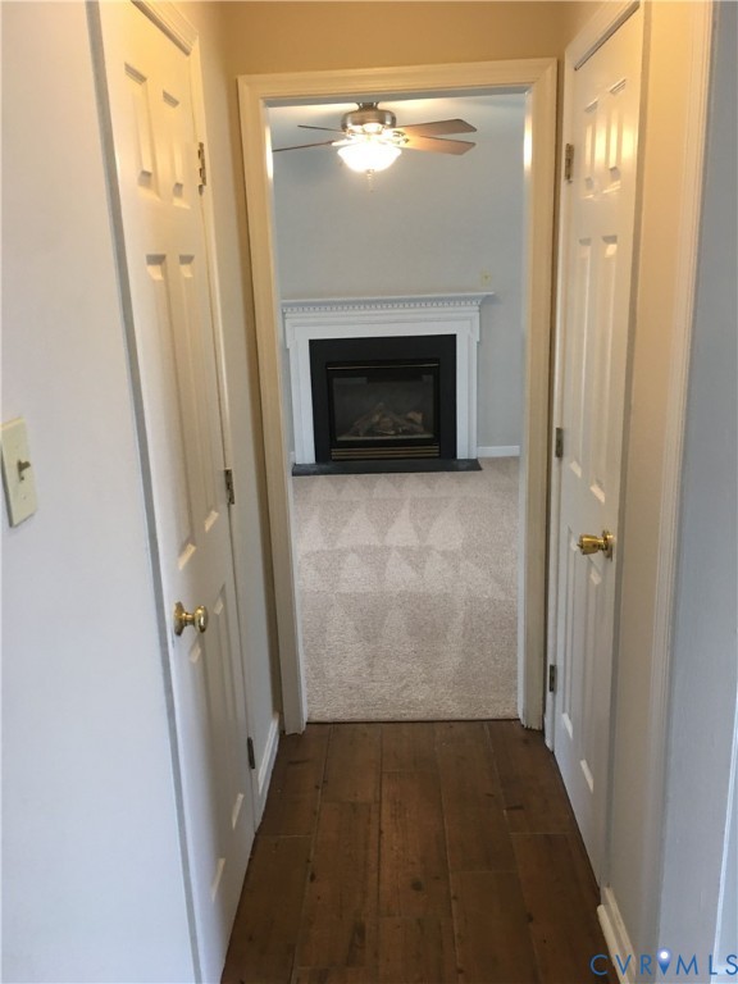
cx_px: 369
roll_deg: +2.2
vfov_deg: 61.7
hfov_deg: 48.2
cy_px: 492
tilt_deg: -12.8
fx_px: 824
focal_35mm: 29
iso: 50
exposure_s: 1/15
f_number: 2.2
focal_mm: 4.15
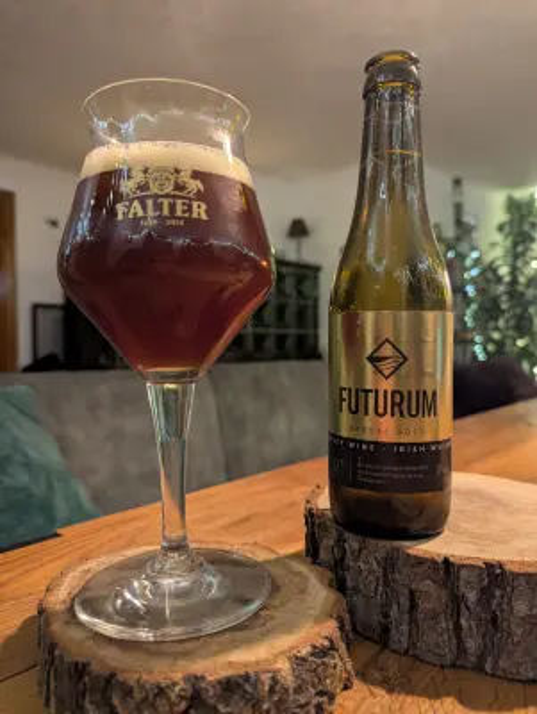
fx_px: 495
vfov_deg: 71.5
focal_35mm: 24
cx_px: 268
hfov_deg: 56.9
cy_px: 357
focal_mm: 6.81
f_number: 1.85
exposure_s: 1/20
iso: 1143
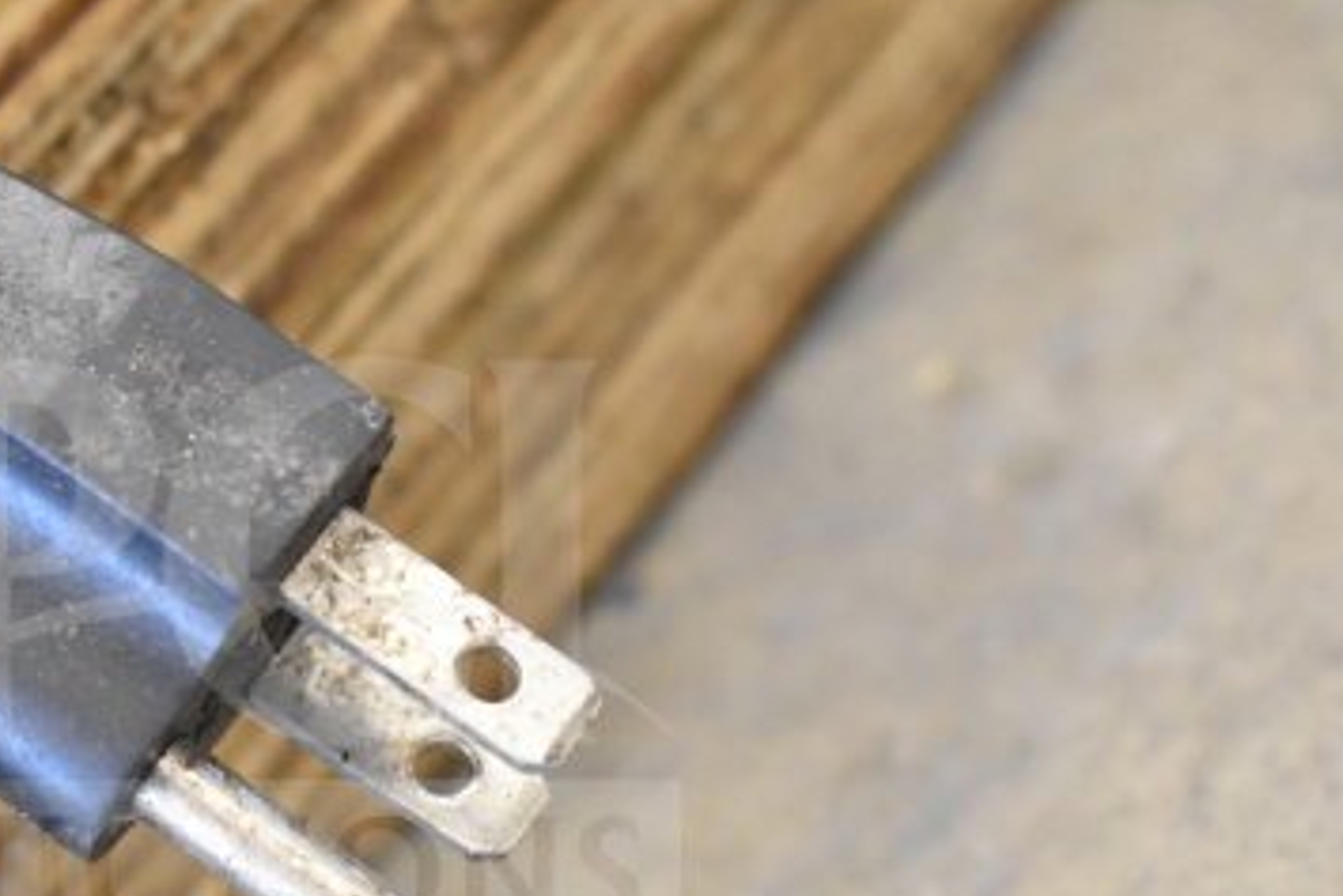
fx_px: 3657
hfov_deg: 20.6
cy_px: 660
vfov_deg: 13.9
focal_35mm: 98
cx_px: 253
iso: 3200
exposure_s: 1/60
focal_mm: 38
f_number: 4.8
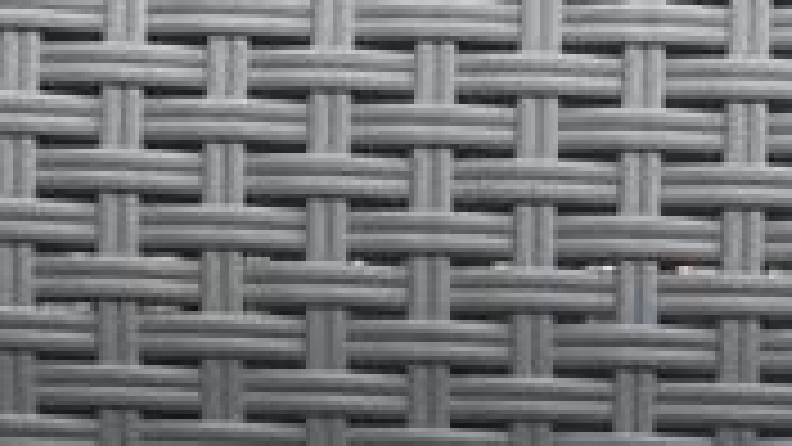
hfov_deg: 18.3
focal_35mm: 115
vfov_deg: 9.3
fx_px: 2415
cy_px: 1099
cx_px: 706
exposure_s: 1/100
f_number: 2.4
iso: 25
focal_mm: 3.3
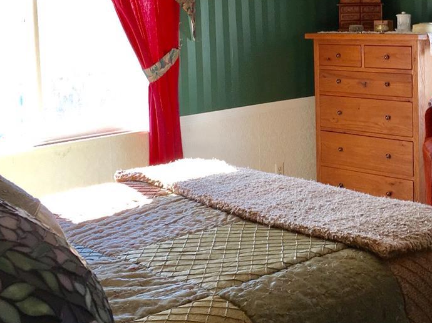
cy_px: 63
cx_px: 355
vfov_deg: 22.9
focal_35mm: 63
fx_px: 786
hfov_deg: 29.9
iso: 32
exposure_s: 1/60
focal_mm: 4.15
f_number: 2.2
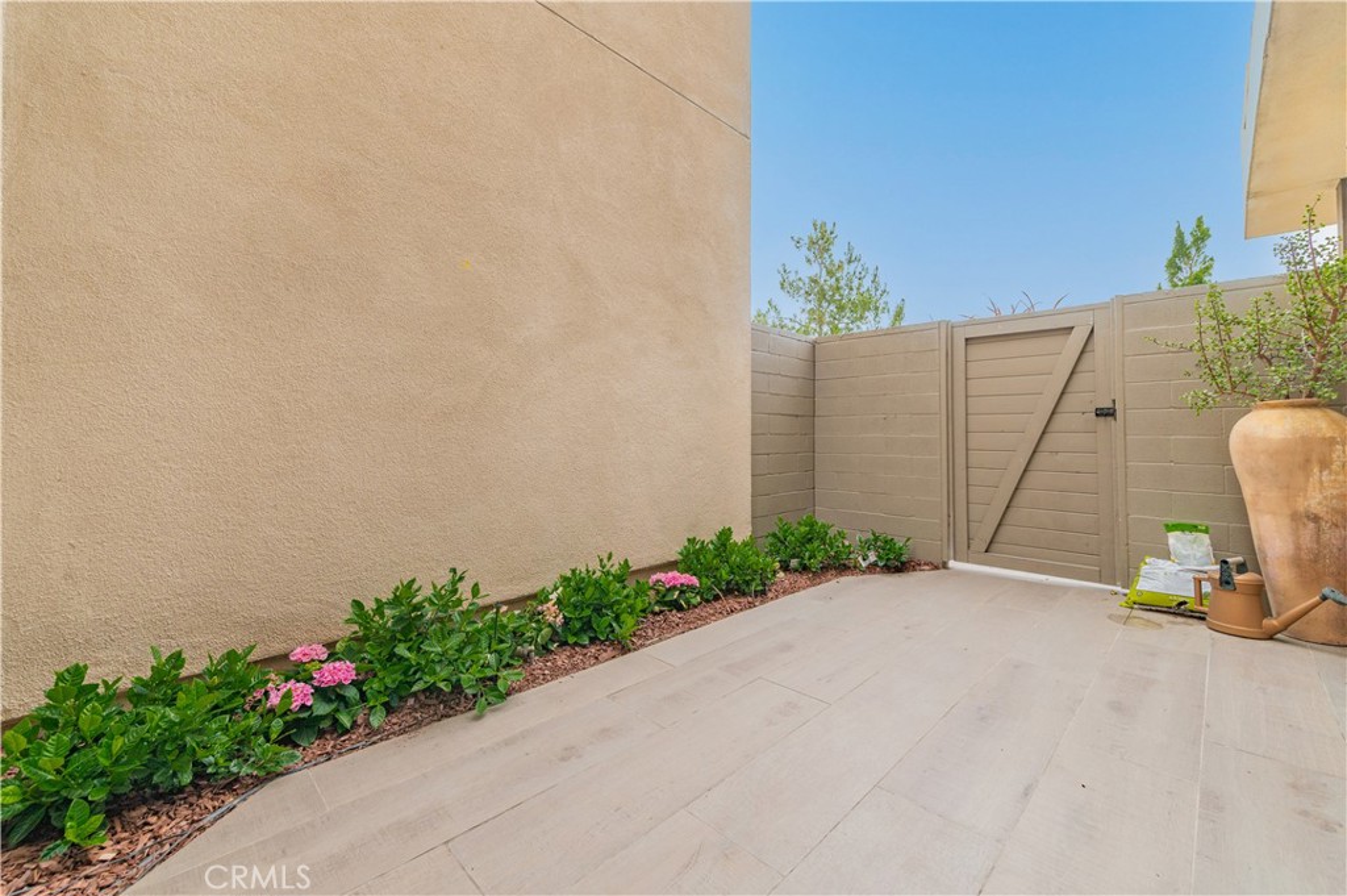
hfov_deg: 104.3
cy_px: 448
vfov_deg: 81.1
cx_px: 674
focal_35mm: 14
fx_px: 523
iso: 200
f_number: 5
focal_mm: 14
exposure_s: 1/250
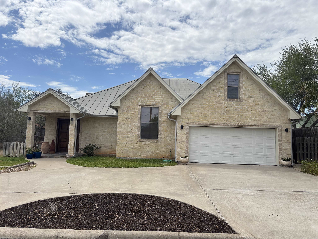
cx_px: 159
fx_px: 239
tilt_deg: +5.7
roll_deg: -1.2
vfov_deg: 53.1
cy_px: 120
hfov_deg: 67.3
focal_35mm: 26
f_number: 1.6
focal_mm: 5.96
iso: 50
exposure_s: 1/6329
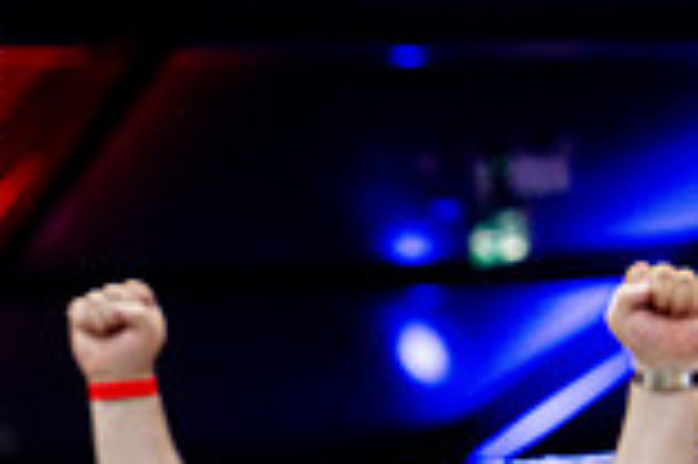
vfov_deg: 5.6
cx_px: -167
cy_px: 836
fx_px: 4706
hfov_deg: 8.4
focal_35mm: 243
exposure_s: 1/1250
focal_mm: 65
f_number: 2.8
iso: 3200
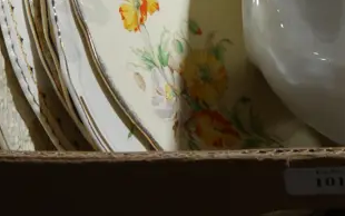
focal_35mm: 119
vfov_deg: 9.7
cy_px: -305
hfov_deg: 17.2
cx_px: 320
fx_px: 1119
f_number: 4
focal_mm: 17
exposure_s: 1/60
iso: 200
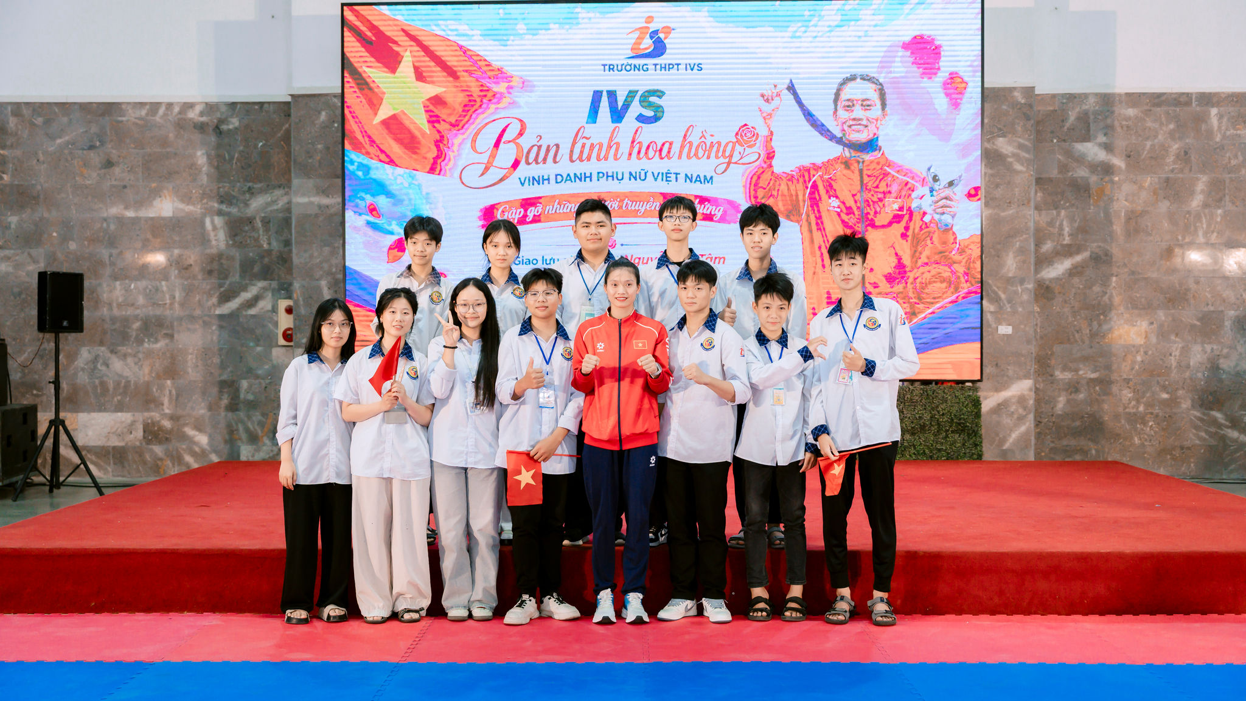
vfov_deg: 26.3
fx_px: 1499
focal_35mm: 45
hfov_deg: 45.1
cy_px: 350
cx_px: 623
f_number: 3.5
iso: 2000
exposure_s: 1/400
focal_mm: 43.3
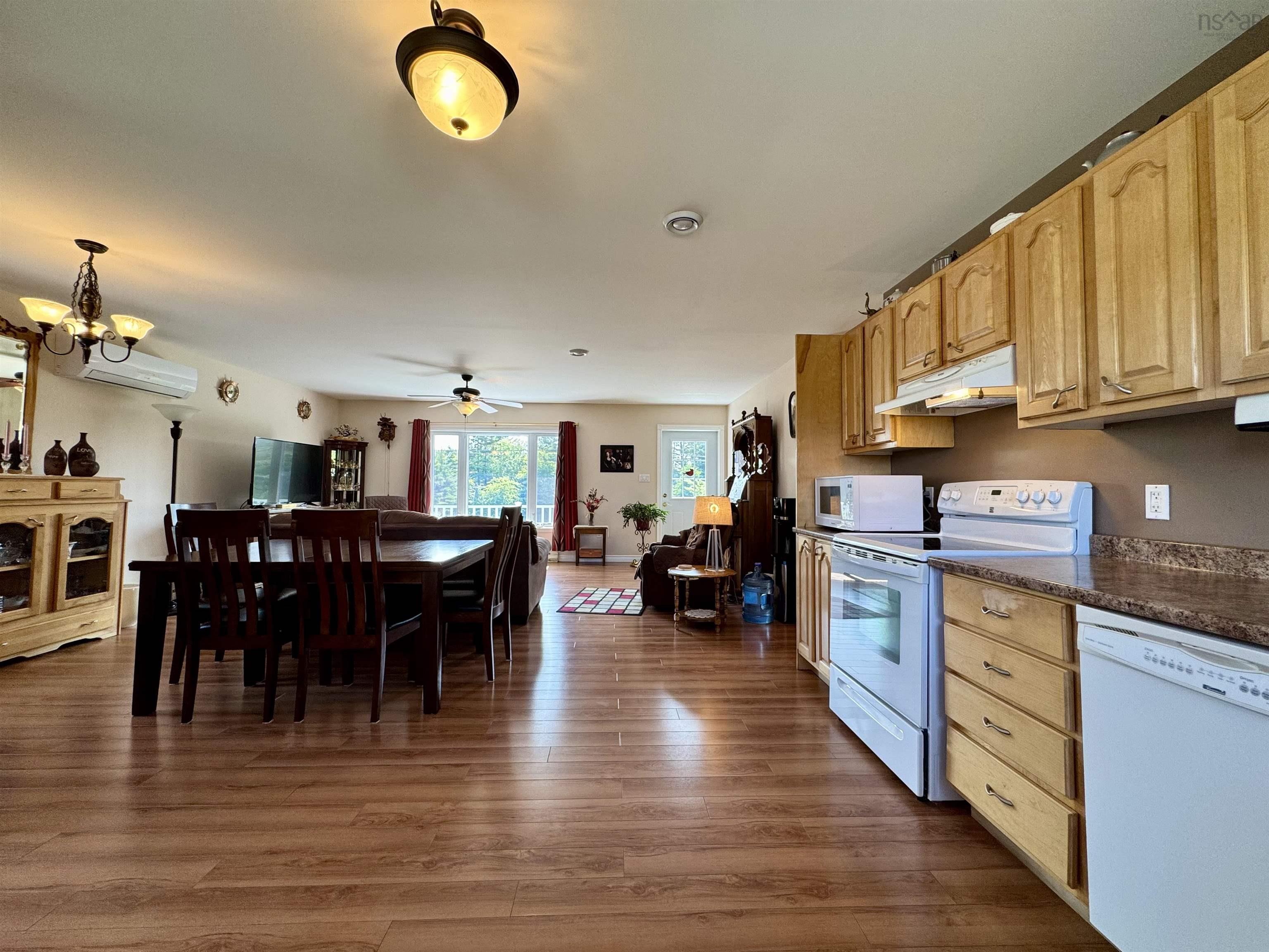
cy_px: 476
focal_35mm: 14
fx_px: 513
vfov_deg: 85.7
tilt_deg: +1.5
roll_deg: -0.2
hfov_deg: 102.1
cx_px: 634
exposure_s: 1/120
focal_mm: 2.22
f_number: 2.2
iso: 100
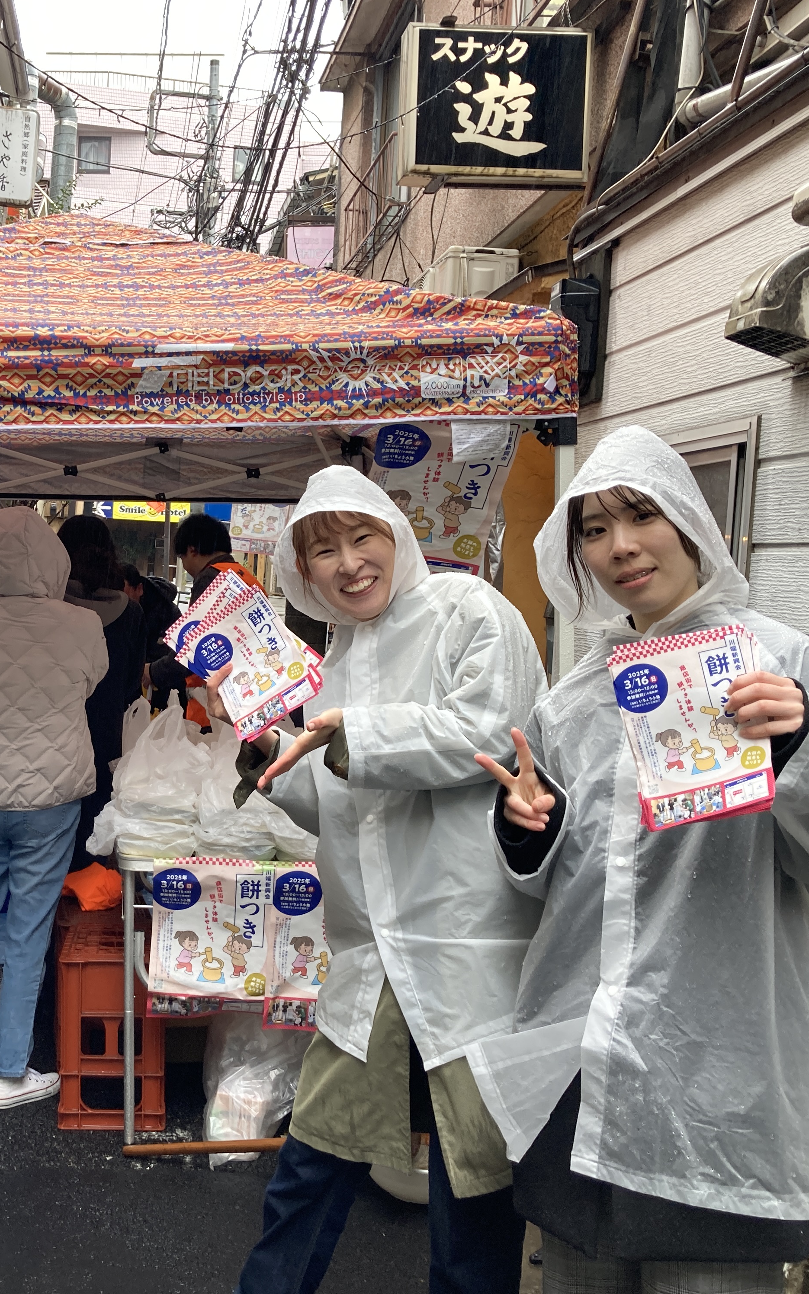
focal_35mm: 40
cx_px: 150
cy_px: 642
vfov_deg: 49.3
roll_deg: -2.0
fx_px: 1411
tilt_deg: -3.2
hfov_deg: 31.1
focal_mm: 3.99
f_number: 1.8
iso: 40
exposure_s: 1/100
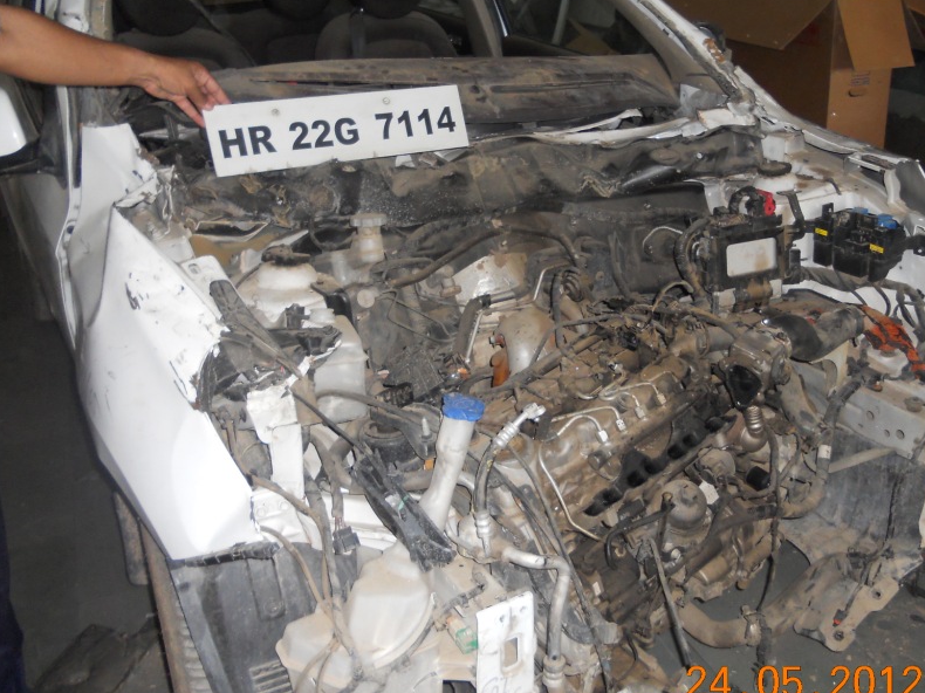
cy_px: 329
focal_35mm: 35
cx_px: 560
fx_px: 935
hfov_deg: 52.2
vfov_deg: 40.7
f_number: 3.2
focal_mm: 4.9
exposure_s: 1/25
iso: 200
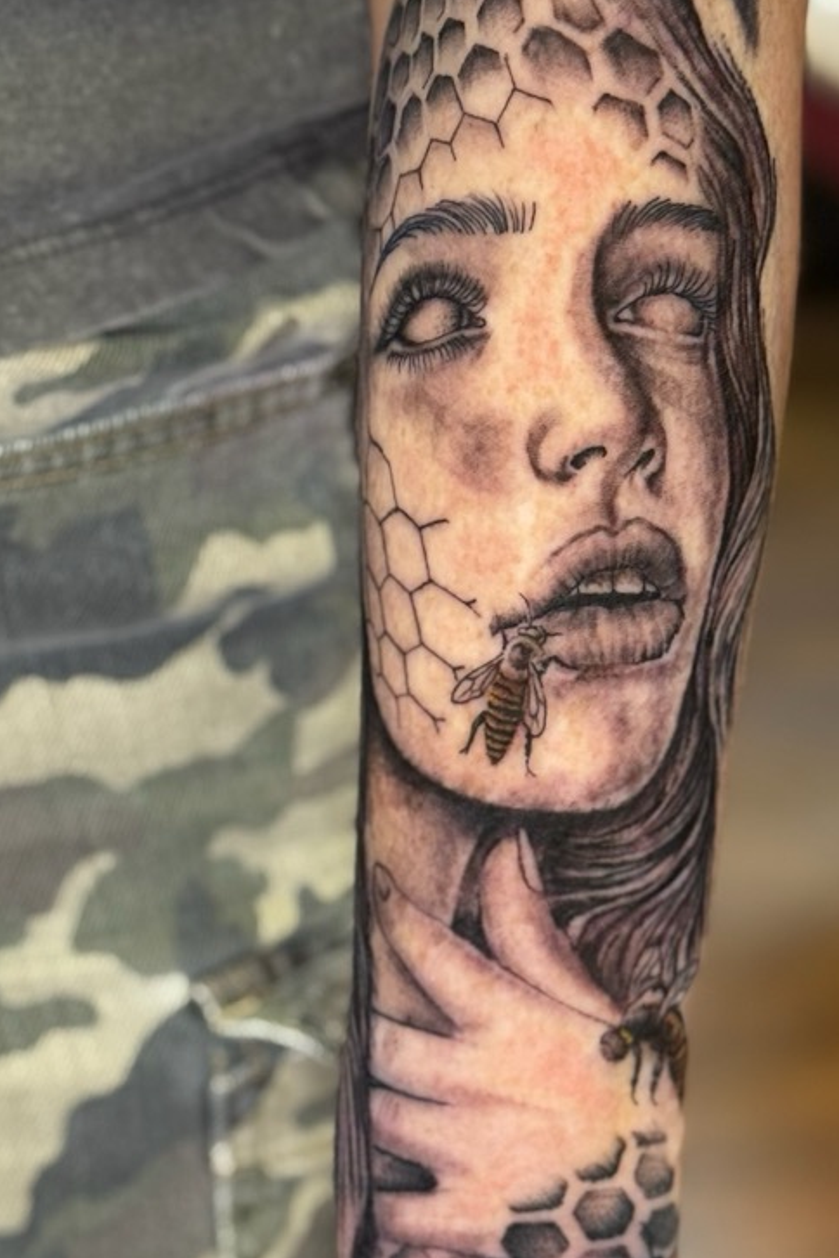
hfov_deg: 15.5
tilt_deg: -22.8
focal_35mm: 88
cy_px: 627
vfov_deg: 23.1
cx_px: 576
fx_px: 3076
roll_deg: -3.4
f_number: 1.78
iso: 200
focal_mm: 6.76
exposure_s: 1/40
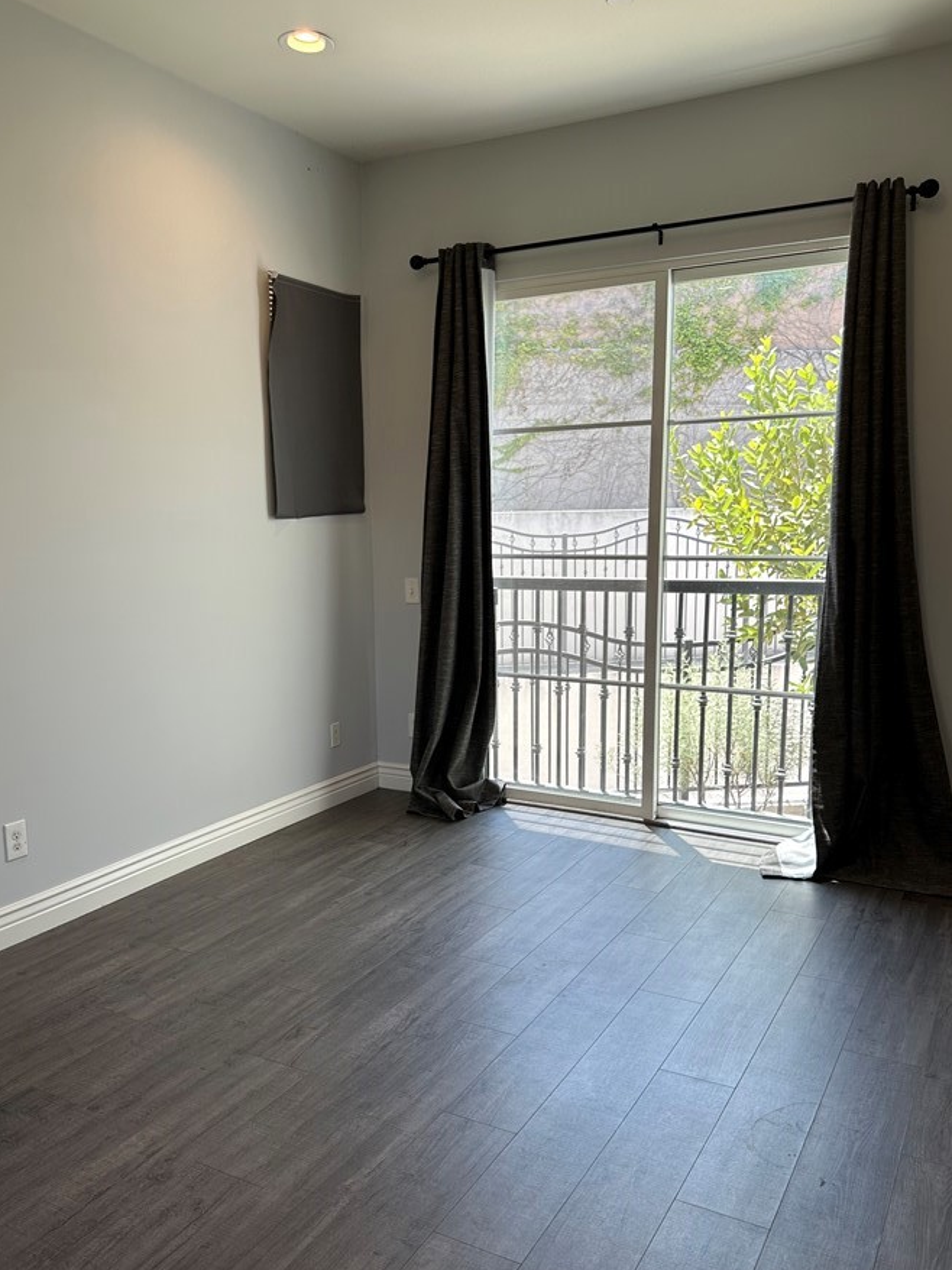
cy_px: 681
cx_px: 431
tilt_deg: -7.5
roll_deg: +0.4
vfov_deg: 63.4
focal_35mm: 28
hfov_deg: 49.7
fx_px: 1027
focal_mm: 6.86
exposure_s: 1/224
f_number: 1.78
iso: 64
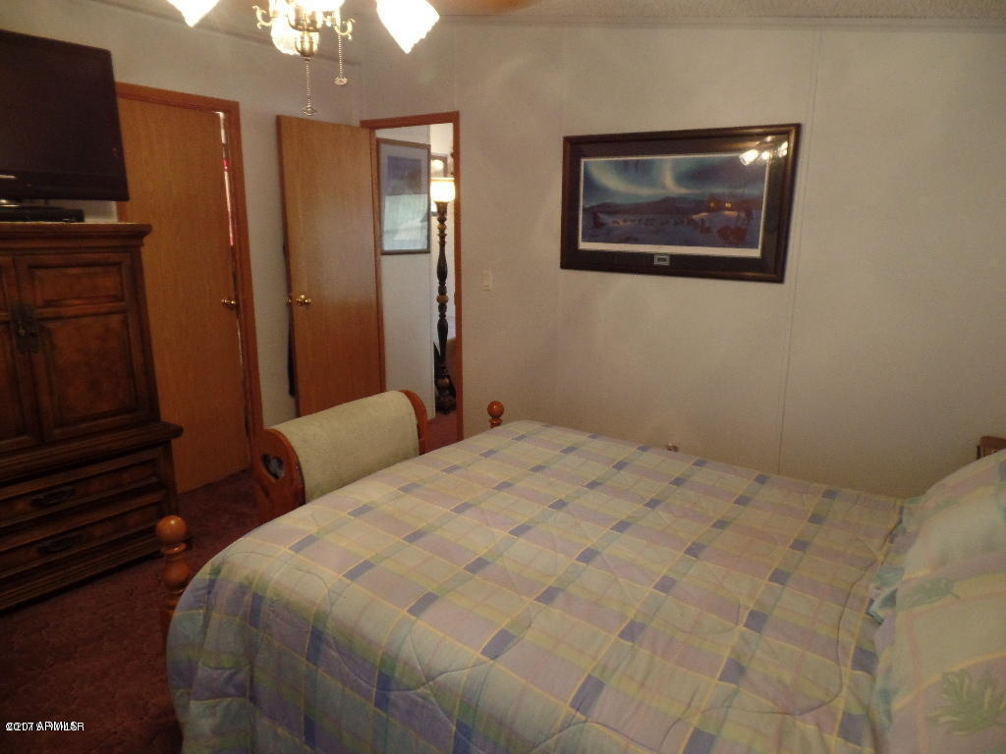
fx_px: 668
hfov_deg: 73.9
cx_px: 503
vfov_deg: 58.9
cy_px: 377
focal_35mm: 23
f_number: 2.8
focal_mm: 4.1
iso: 320
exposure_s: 1/30
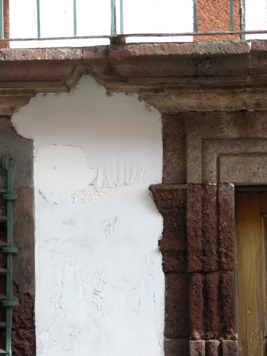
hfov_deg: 14.8
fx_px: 1028
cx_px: 134
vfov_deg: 19.6
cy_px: 178
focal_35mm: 100
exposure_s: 1/140
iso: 50
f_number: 3.6
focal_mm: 25.4
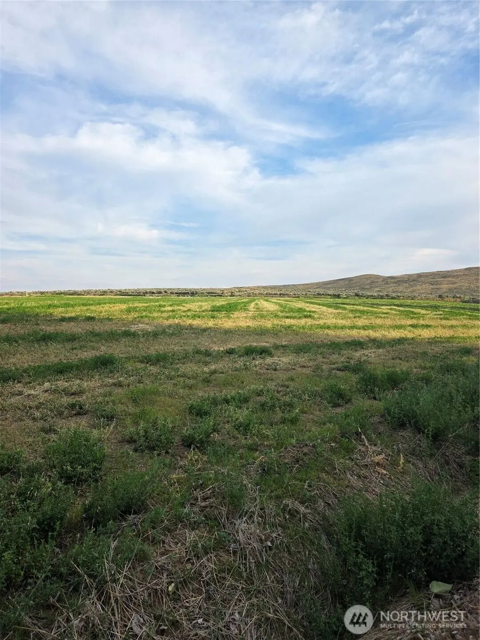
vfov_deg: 73.9
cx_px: 240
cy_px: 320
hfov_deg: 58.9
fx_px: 425
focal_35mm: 23
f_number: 1.7
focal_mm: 6.3
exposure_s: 1/1849
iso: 80
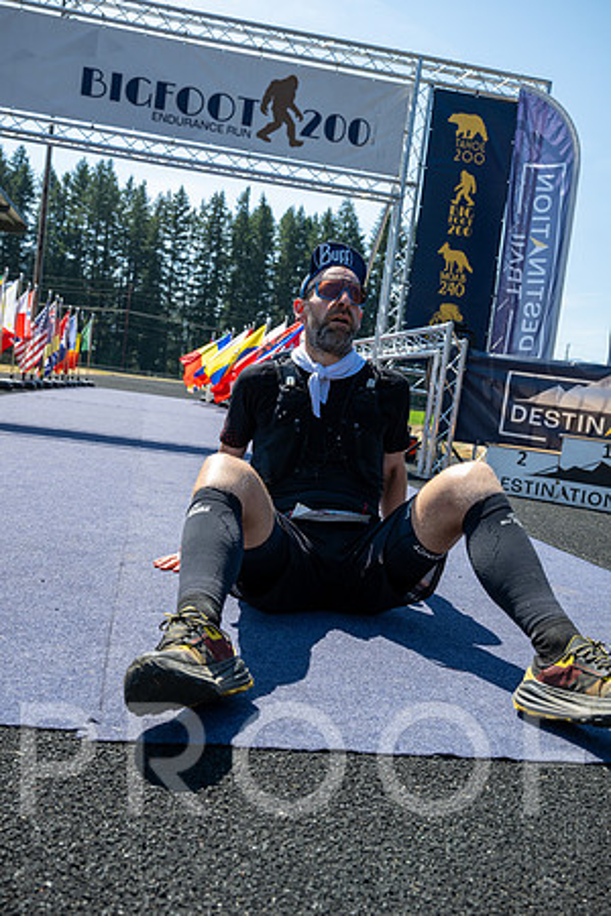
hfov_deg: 40.5
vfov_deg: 58.0
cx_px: 306
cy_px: 458
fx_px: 827
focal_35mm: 32
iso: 160
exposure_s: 1/640
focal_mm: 32.5
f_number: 6.3
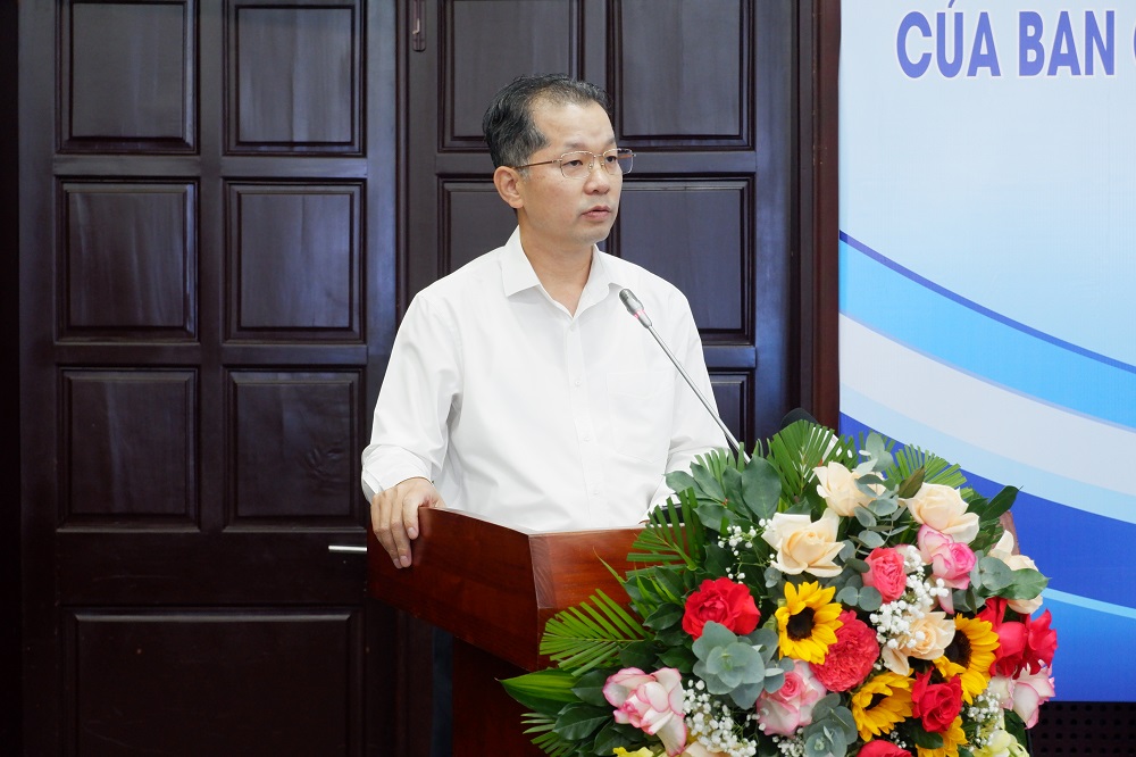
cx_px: 568
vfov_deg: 24.2
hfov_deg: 35.7
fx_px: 1766
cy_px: 378
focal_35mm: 56
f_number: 5.2
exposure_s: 1/80
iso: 2500
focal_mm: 37.4
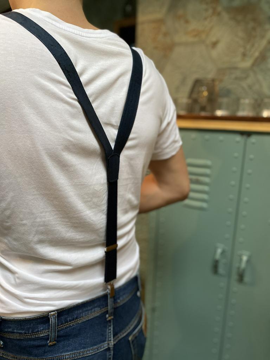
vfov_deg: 67.3
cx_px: 135
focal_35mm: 26
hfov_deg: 53.1
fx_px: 270
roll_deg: -2.7
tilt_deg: -12.4
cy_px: 180
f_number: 1.8
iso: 320
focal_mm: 4.25
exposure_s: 1/50
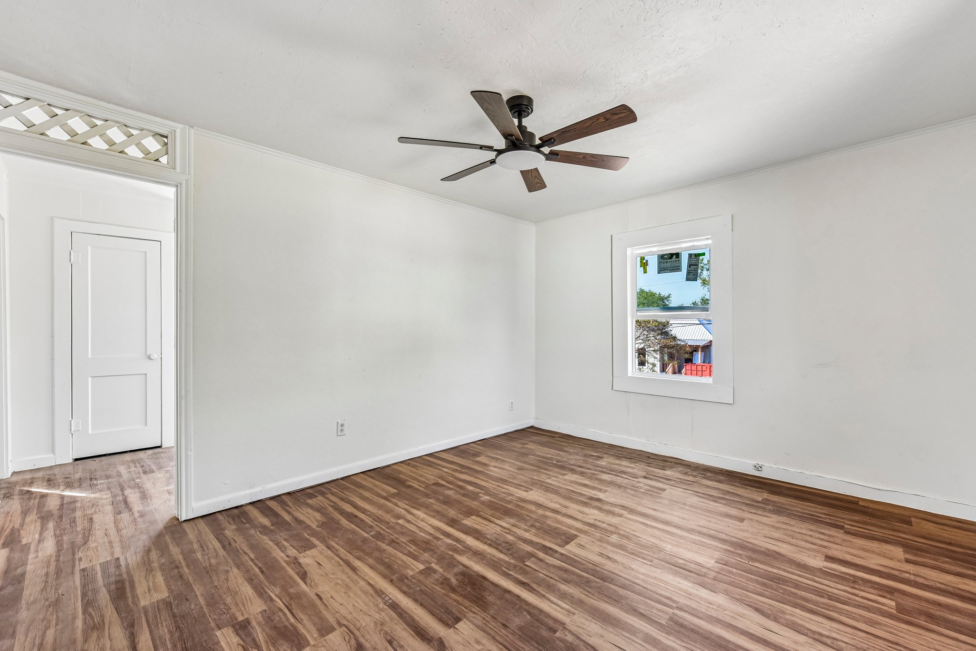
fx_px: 379
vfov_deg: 81.2
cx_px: 488
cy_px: 326
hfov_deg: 104.3
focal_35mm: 14
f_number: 8
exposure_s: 1/15
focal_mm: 14
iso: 200
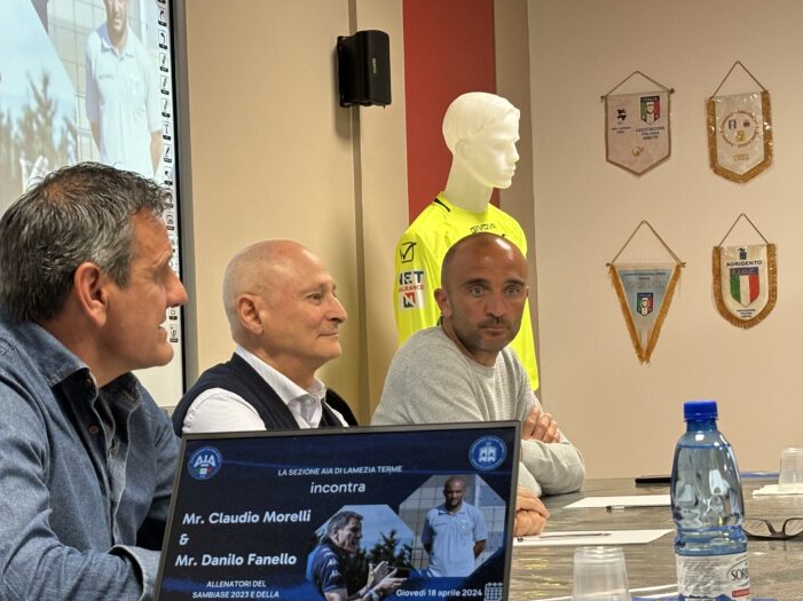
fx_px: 1762
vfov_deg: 19.3
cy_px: 375
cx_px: 320
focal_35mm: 76
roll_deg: +1.9
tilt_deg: +0.1
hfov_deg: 25.6
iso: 80
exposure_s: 1/50
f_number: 1.6
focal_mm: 5.96
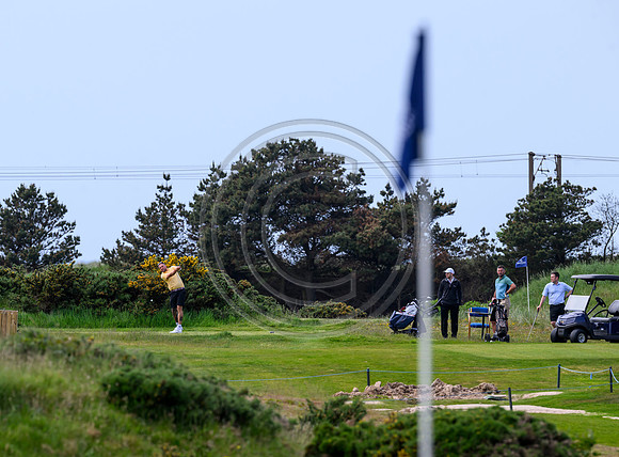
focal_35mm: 428
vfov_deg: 3.4
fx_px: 7618
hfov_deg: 4.7
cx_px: 276
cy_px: 228
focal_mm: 400
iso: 800
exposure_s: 1/1600
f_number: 7.1
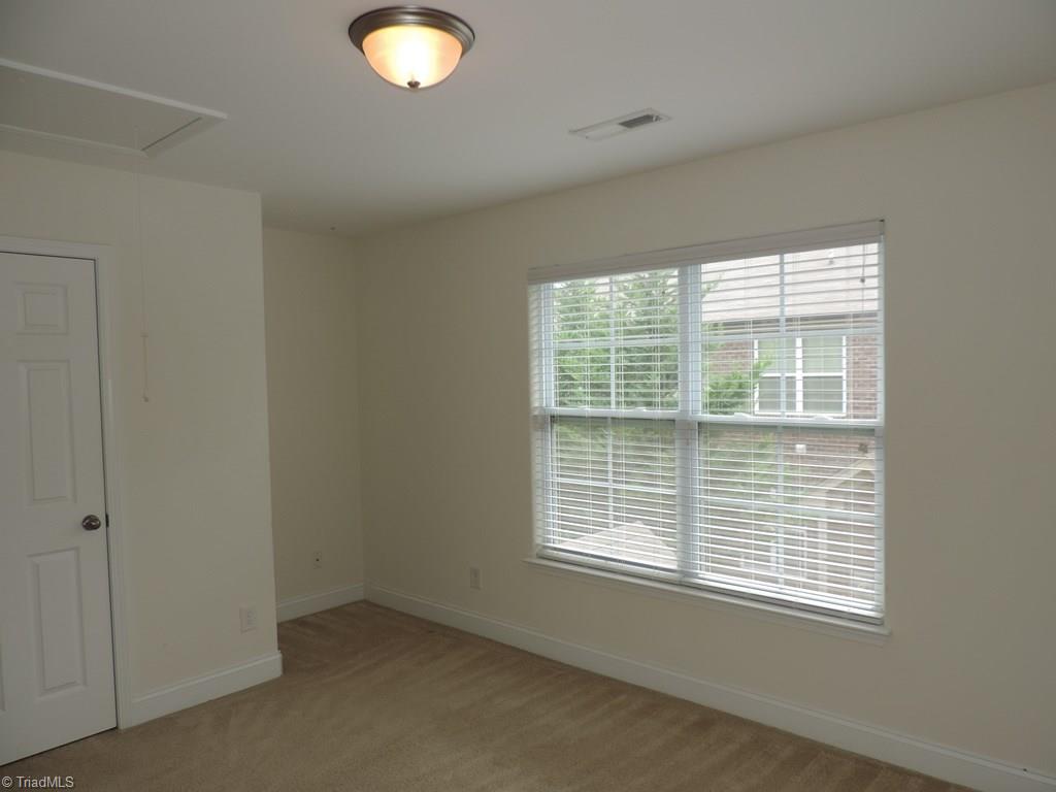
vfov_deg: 56.8
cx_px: 528
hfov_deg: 71.6
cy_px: 396
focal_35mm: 24
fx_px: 732
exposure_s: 1/160
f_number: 3
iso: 80
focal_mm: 4.3
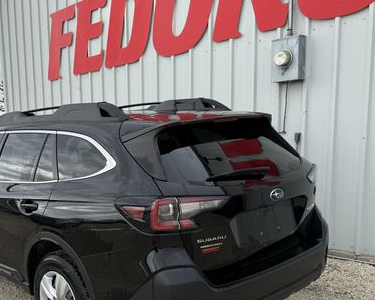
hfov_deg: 44.6
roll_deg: +2.7
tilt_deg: -9.9
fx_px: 444
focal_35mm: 40
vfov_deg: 36.8
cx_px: 106
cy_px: 211
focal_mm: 6.76
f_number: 1.78
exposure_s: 1/1250
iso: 80
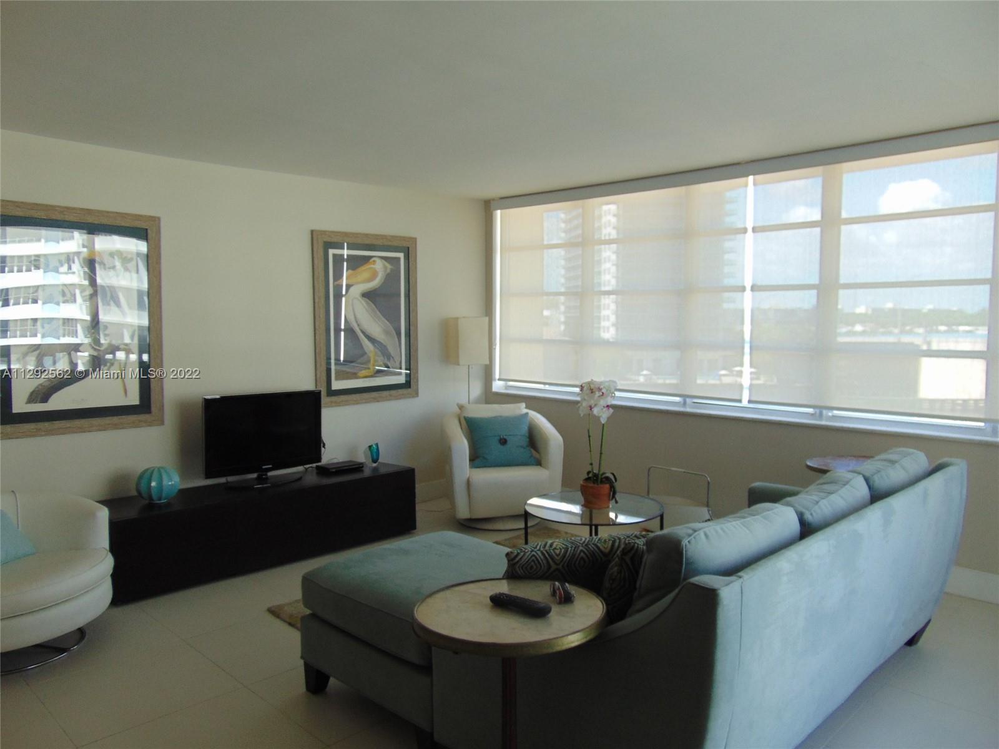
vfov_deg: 54.9
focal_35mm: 25
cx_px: 500
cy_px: 374
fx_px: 721
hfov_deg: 69.4
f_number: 3
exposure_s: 1/60
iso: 80
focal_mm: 4.5
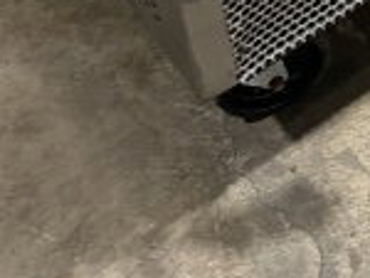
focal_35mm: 130
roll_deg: +2.7
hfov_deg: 14.0
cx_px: 590
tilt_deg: -30.3
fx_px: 1392
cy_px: -390
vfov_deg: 10.0
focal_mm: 6.86
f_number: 1.78
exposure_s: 1/60
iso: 320
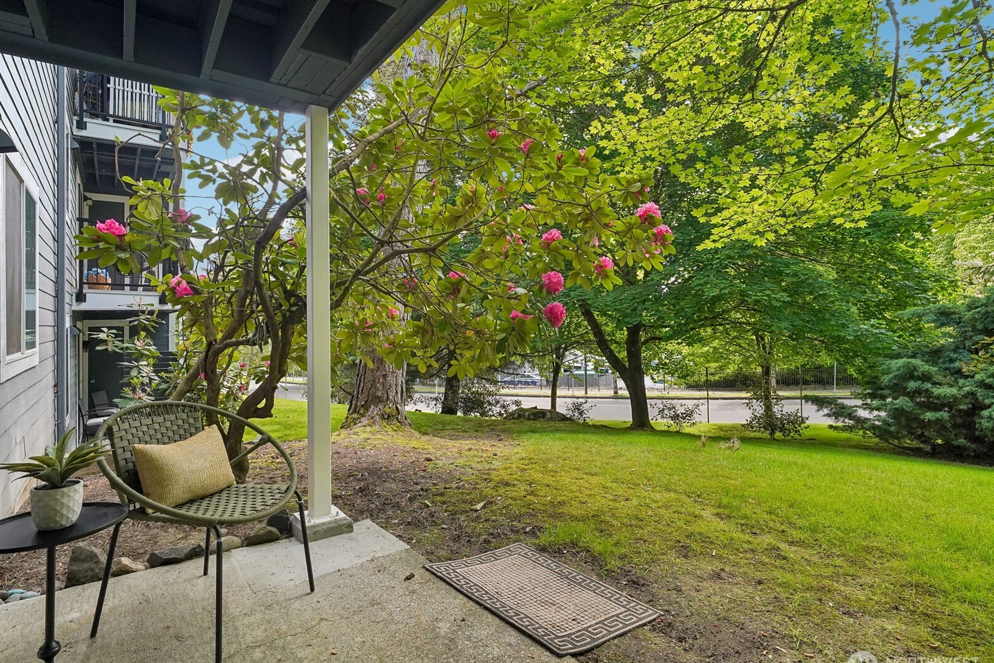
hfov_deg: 93.2
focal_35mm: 17
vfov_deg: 70.4
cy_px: 338
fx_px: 469
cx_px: 470
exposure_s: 1/125
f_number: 8
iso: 1600
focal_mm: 16
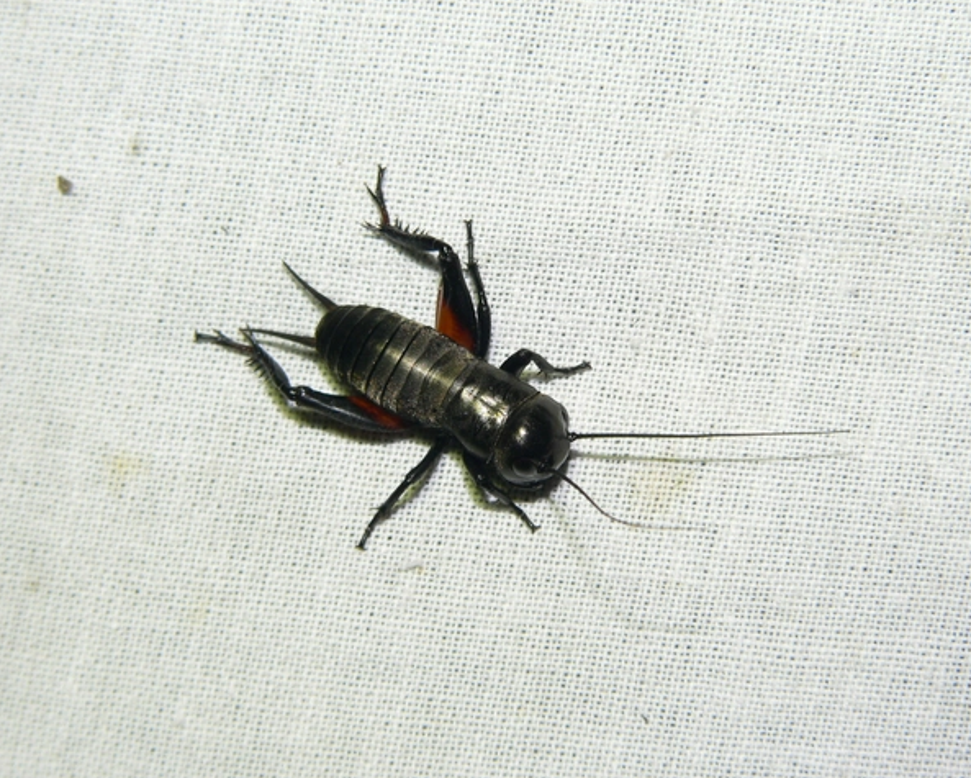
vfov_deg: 13.0
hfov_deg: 16.2
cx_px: 495
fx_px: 3421
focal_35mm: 119
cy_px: 390
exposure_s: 1/60
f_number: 4
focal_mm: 18.9
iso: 80
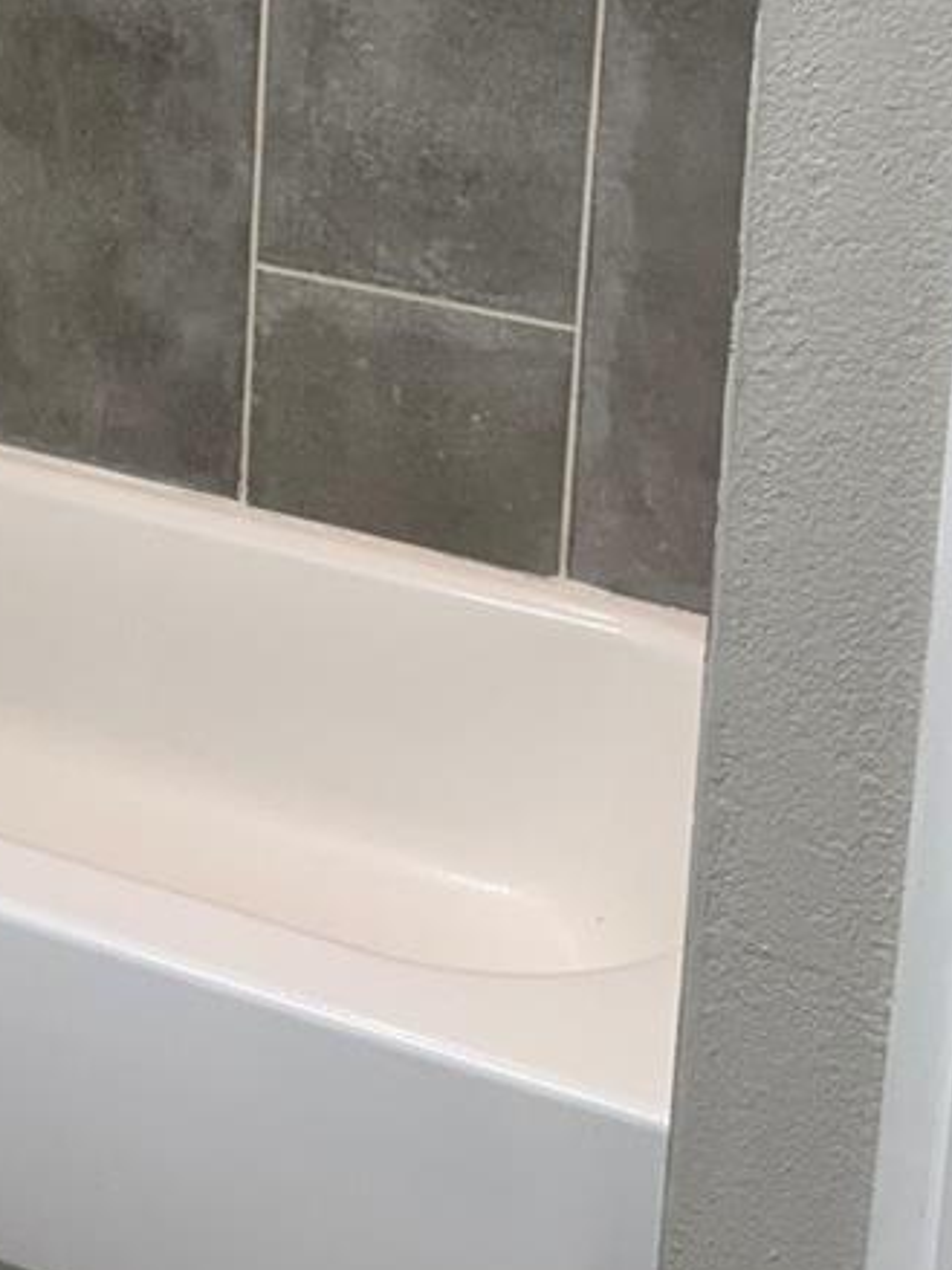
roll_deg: -1.7
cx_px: -136
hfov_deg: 16.9
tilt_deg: -11.5
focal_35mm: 84
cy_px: -124
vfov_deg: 22.0
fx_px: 3082
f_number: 1.78
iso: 80
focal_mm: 6.76
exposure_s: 1/120
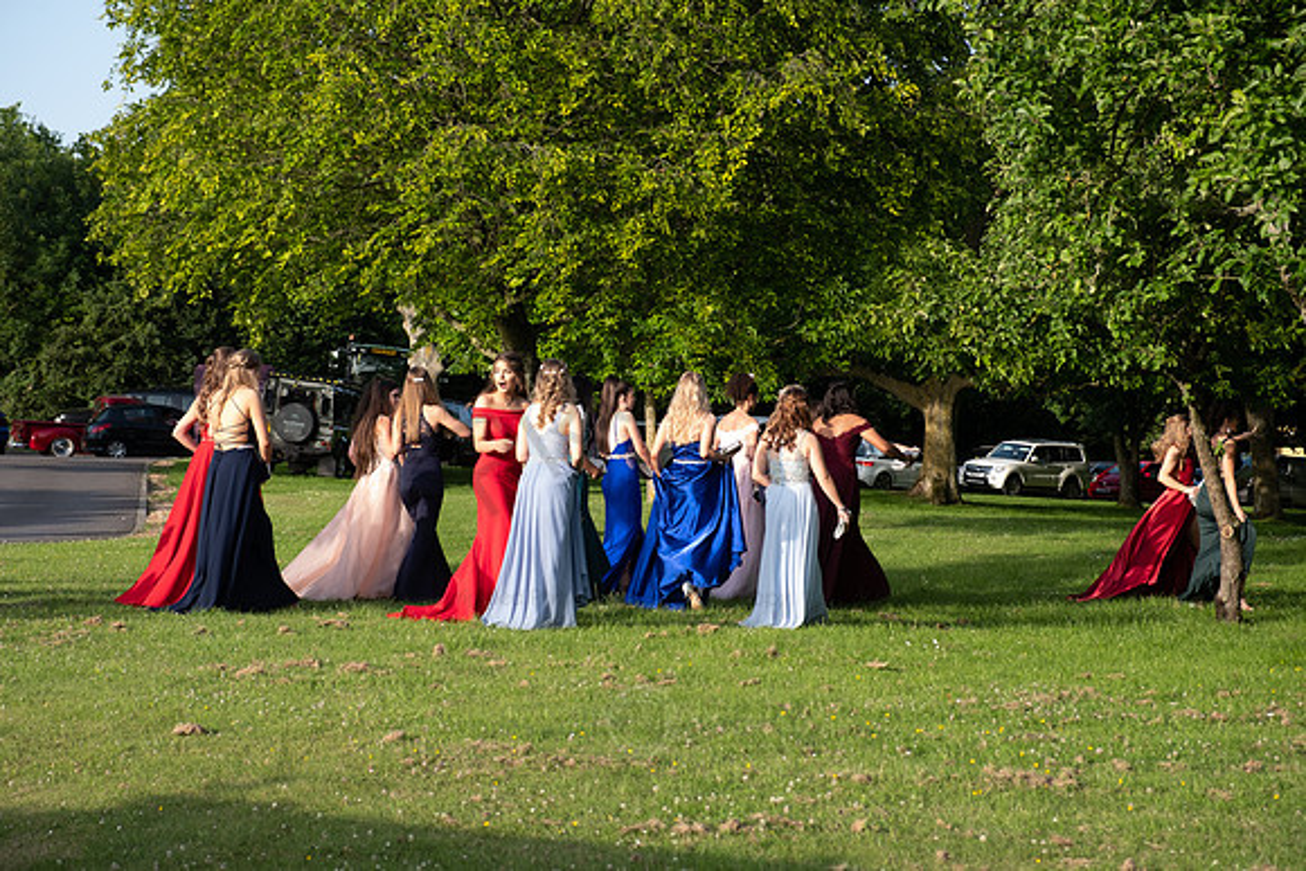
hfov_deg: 24.5
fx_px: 3012
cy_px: 436
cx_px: 653
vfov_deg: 16.5
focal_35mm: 83
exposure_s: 1/250
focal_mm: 55
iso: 100
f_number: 4.5
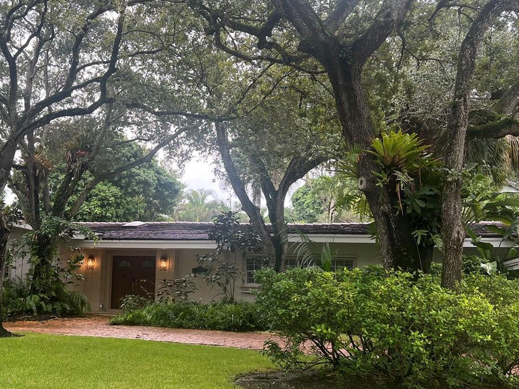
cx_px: 172
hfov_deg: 41.5
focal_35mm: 45
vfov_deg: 32.2
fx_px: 675
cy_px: 186
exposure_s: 1/436
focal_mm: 5.7
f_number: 1.5
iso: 50
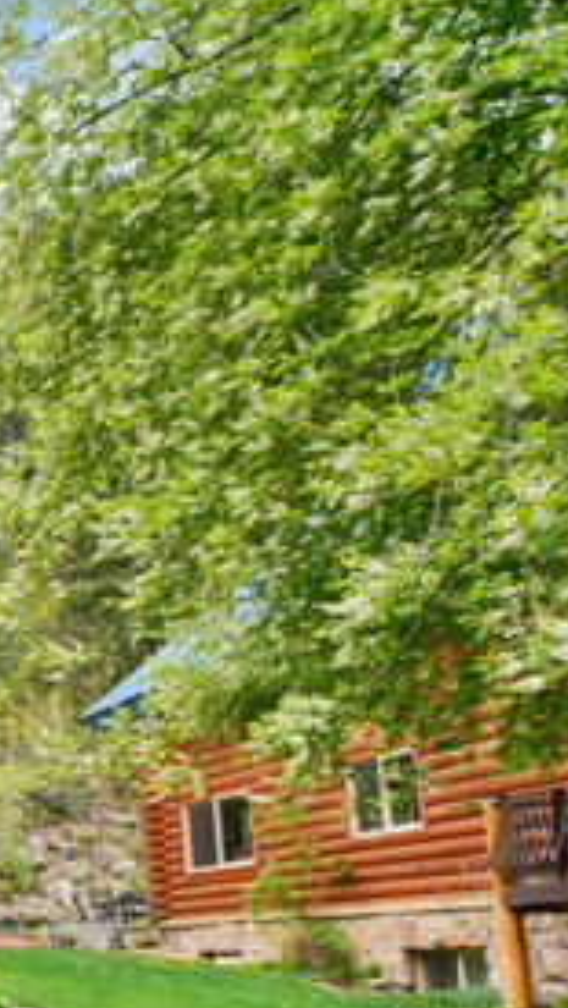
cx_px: -451
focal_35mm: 39
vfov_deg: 49.8
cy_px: 735
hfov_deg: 21.0
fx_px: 1043
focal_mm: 16
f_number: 8
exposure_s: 1/40
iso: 200
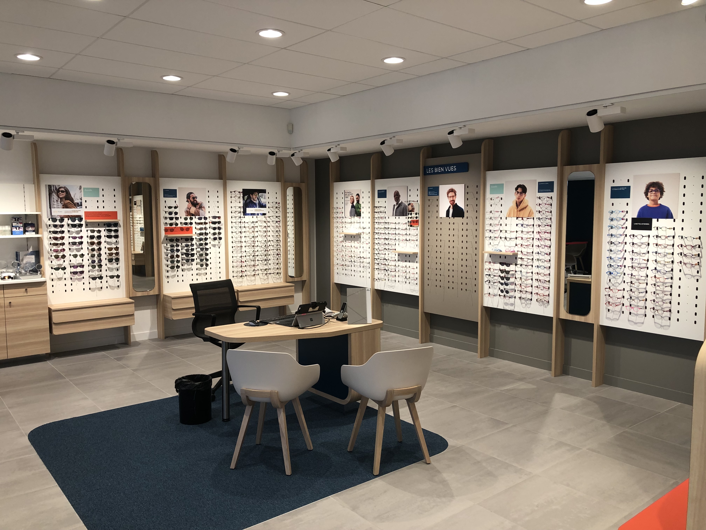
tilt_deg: -5.4
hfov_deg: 63.4
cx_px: 353
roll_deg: -0.1
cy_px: 265
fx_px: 571
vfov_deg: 49.7
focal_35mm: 28
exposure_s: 1/100
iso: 32
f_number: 1.8
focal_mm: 3.99
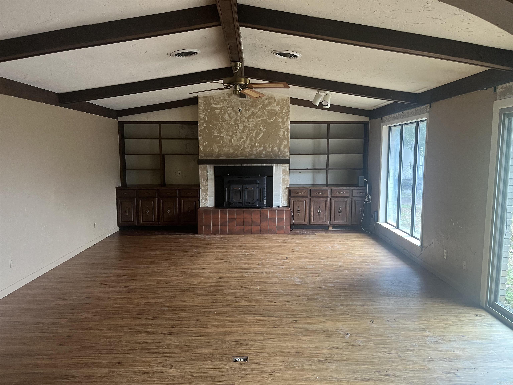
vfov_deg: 53.1
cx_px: 256
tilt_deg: -8.4
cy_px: 192
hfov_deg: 67.3
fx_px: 385
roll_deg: -0.7
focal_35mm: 26
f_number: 1.6
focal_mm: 5.1
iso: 200
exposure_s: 1/60
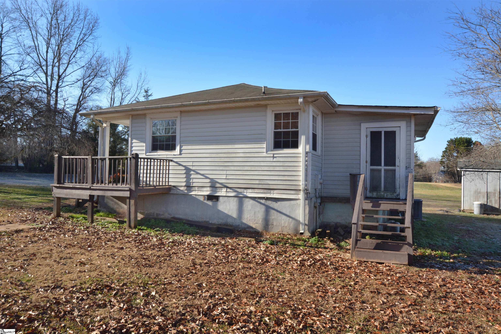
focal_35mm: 26
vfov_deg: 50.4
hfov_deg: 70.4
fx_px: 355
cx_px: 250
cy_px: 167
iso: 800
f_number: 11
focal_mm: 17
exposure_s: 1/500
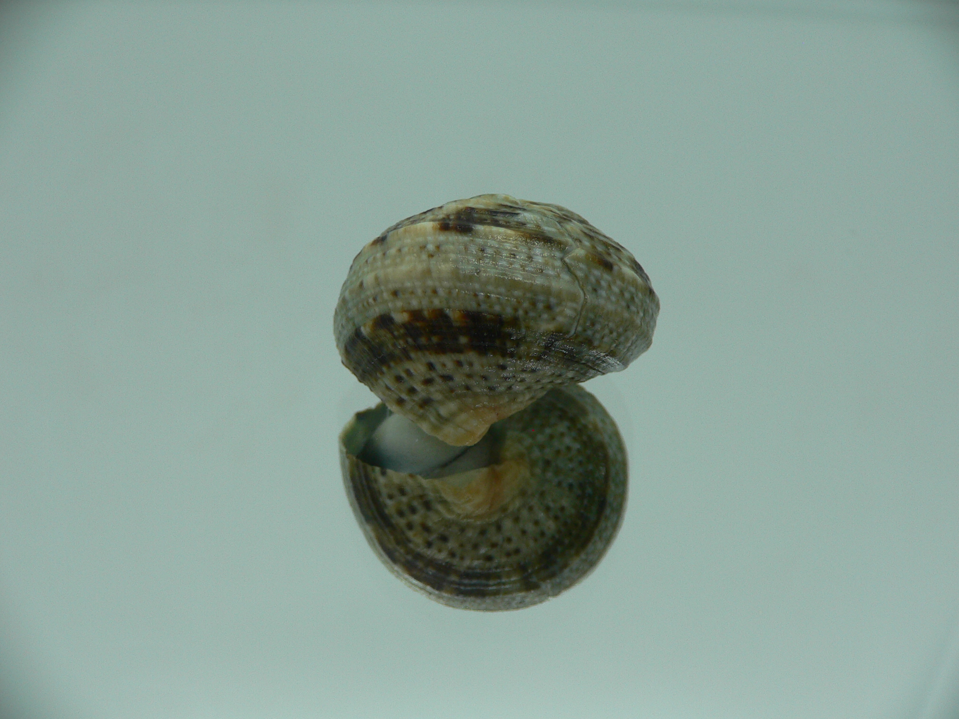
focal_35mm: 35
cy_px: 360
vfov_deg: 40.7
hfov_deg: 52.6
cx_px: 480
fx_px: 970
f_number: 2.8
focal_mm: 4.6
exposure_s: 1/60
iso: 80
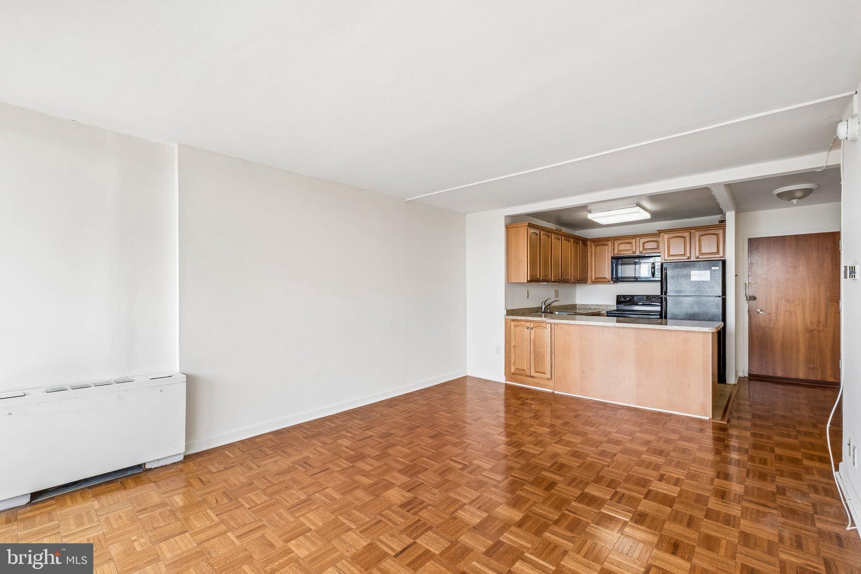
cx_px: 430
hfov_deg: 100.4
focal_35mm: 15
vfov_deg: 77.3
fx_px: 359
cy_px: 287
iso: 250
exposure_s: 1/30
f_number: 8
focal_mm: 10
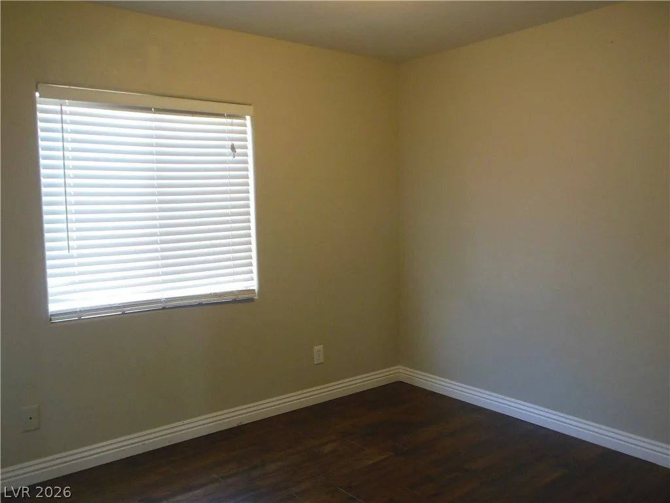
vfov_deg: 48.2
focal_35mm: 29
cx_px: 335
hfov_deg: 61.7
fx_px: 561
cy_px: 252
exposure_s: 1/30
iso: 400
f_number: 3.3
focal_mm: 5.2
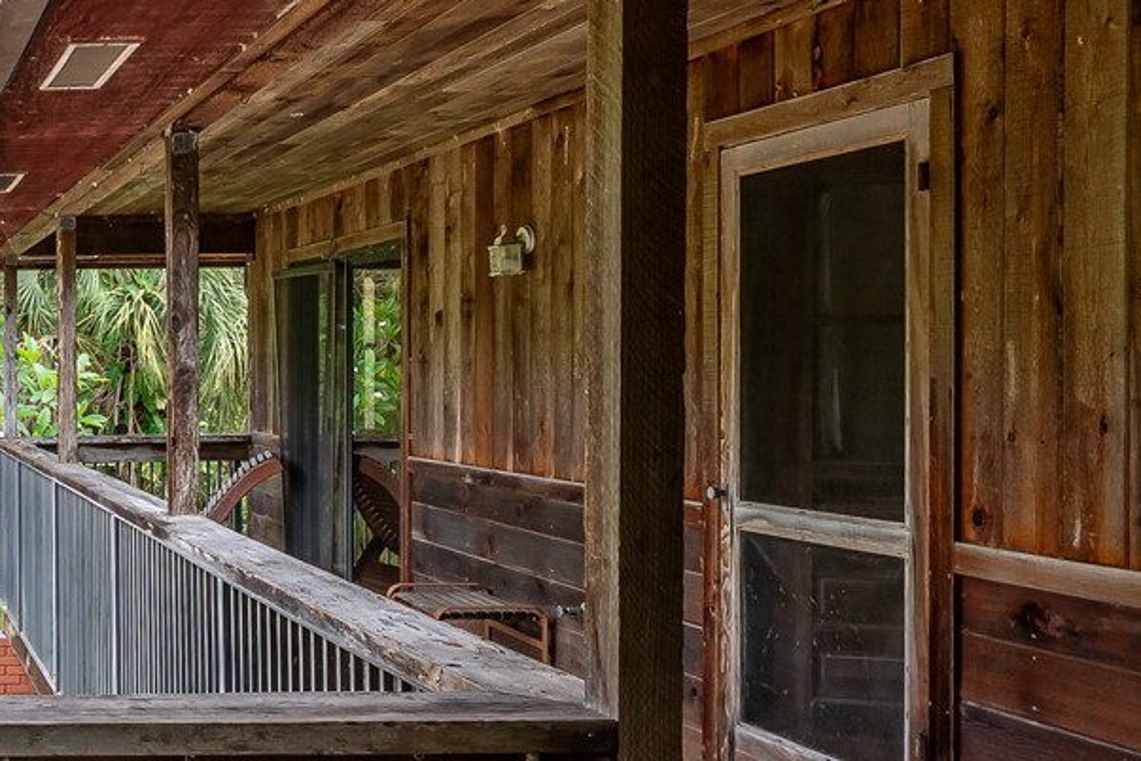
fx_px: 1426
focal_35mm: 45
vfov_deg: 29.9
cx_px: -164
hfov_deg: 35.9
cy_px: 393
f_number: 8
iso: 400
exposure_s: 1/200
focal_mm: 16
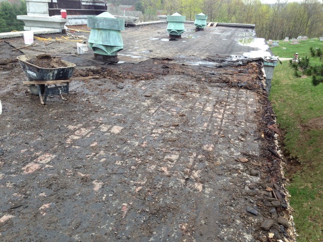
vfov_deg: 42.9
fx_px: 308
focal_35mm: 33
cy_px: 121
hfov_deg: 55.4
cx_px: 162
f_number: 2.4
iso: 50
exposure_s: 1/247
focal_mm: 4.13
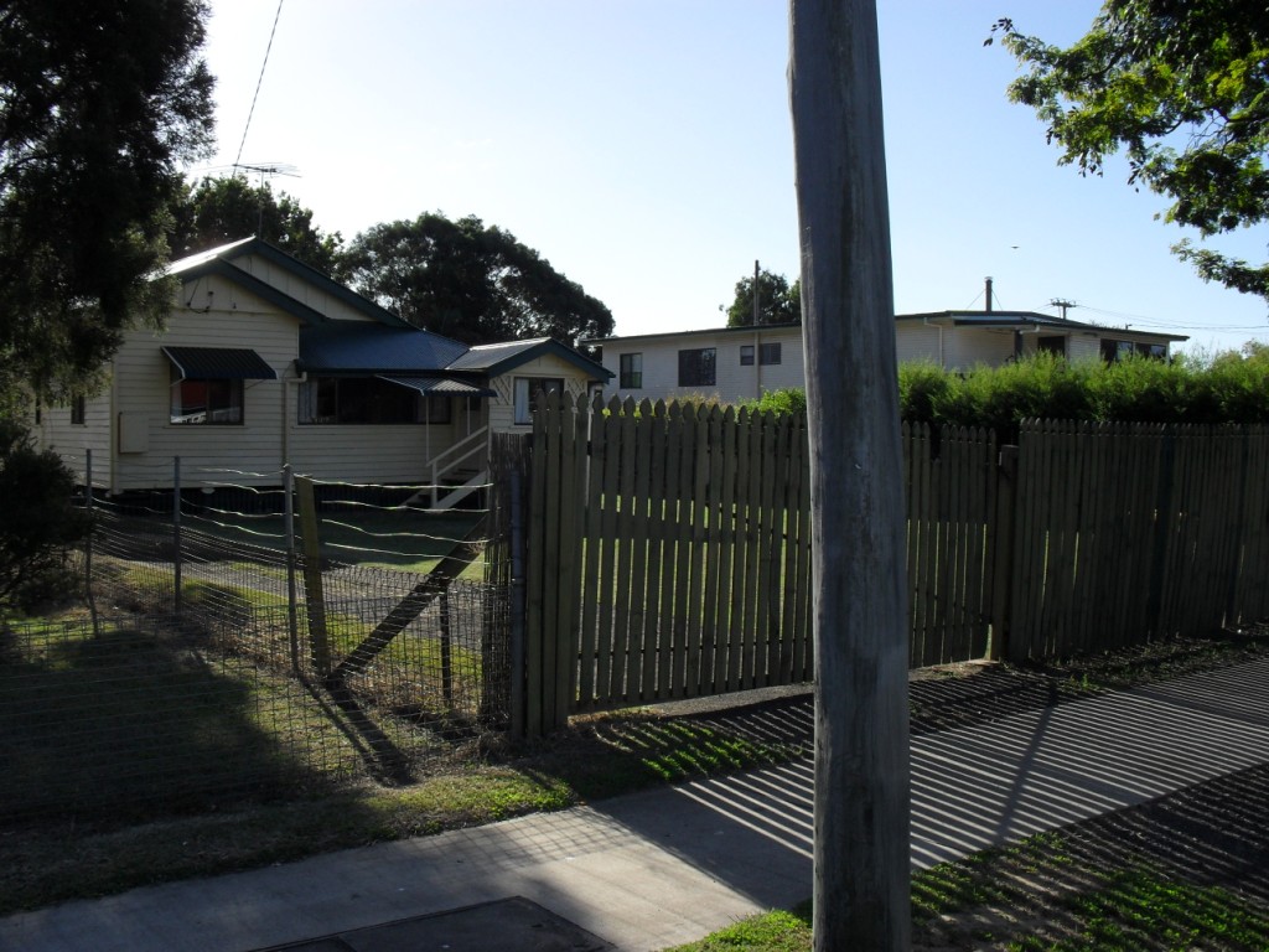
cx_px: 634
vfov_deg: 40.7
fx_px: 1283
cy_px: 476
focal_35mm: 35
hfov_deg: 52.6
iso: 100
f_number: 8.4
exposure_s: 1/180
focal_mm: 6.3
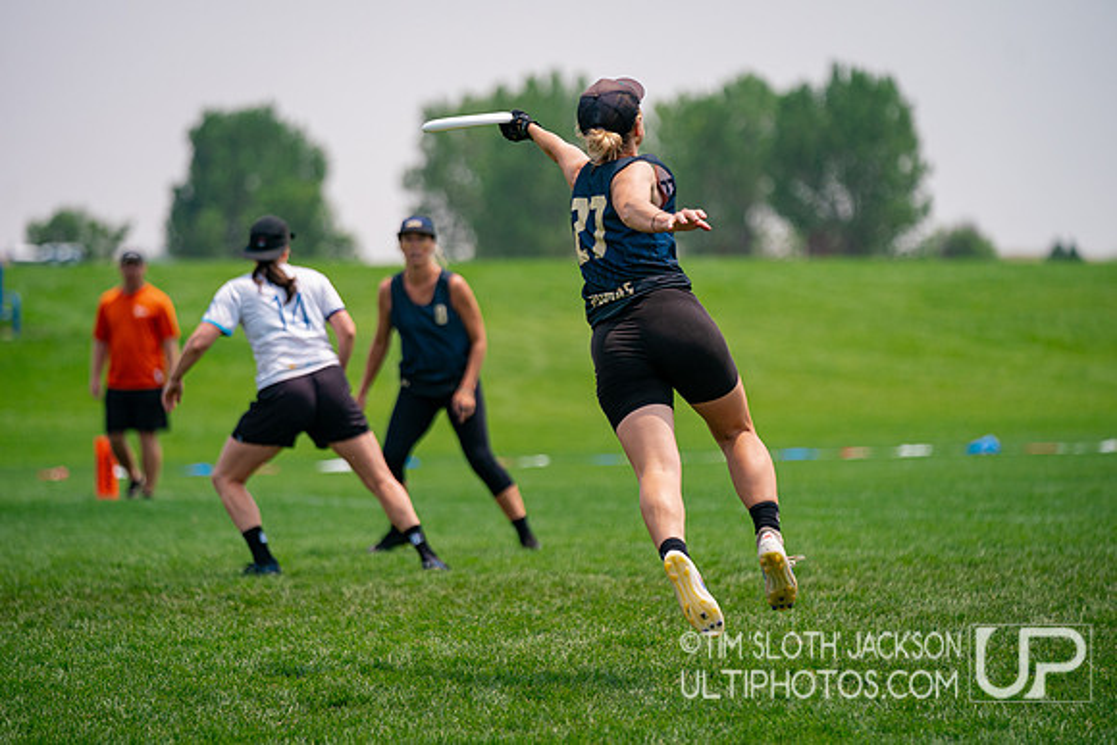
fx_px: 5803
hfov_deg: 11.0
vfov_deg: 7.3
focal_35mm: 187
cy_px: 372
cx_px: 558
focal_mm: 187
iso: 400
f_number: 3.2
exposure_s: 1/6400
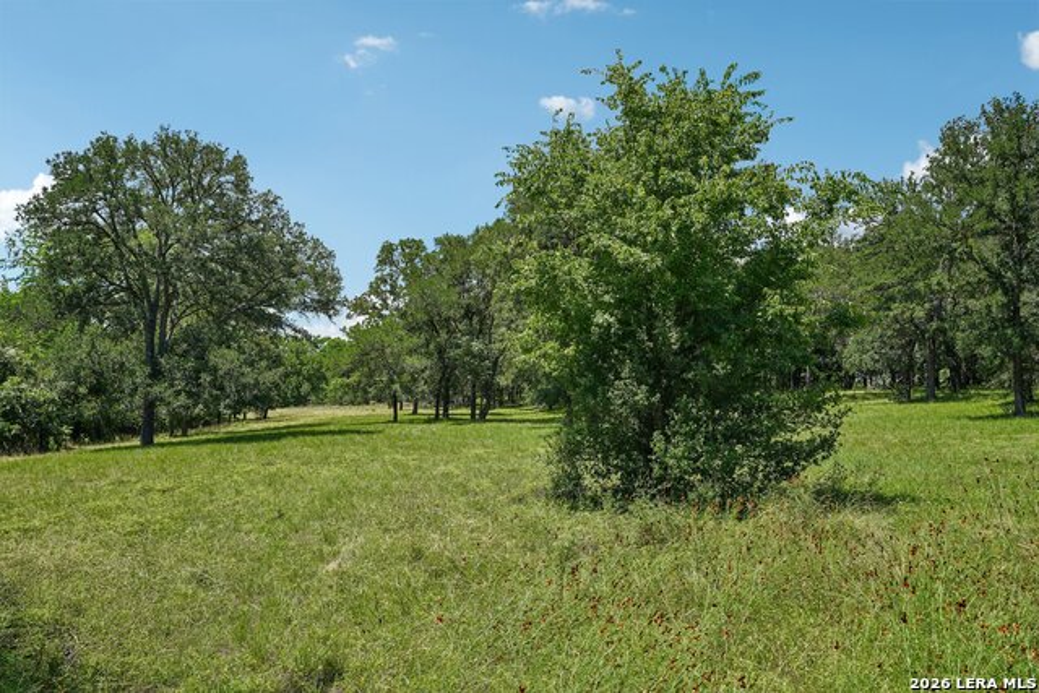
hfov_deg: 60.3
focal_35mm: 31
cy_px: 346
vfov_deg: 42.3
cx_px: 520
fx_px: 895
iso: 100
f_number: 8
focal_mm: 31
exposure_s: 1/160
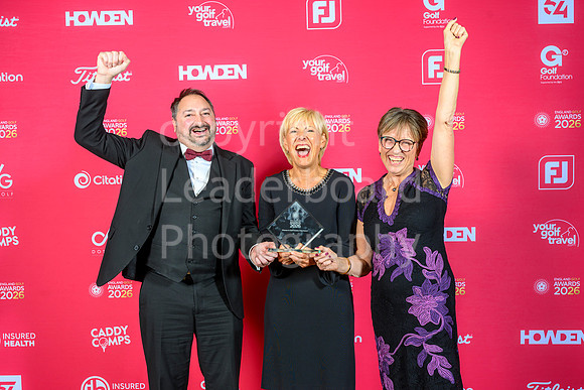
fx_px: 681
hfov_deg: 46.4
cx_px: 292
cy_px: 195
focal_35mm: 42
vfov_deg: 31.9
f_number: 5.6
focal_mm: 42
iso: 250
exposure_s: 1/100
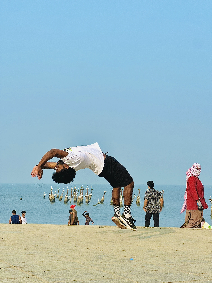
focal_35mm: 77
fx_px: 629
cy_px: 142
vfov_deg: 25.3
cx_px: 106
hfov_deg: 19.1
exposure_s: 1/664
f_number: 2.8
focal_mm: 9
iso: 32
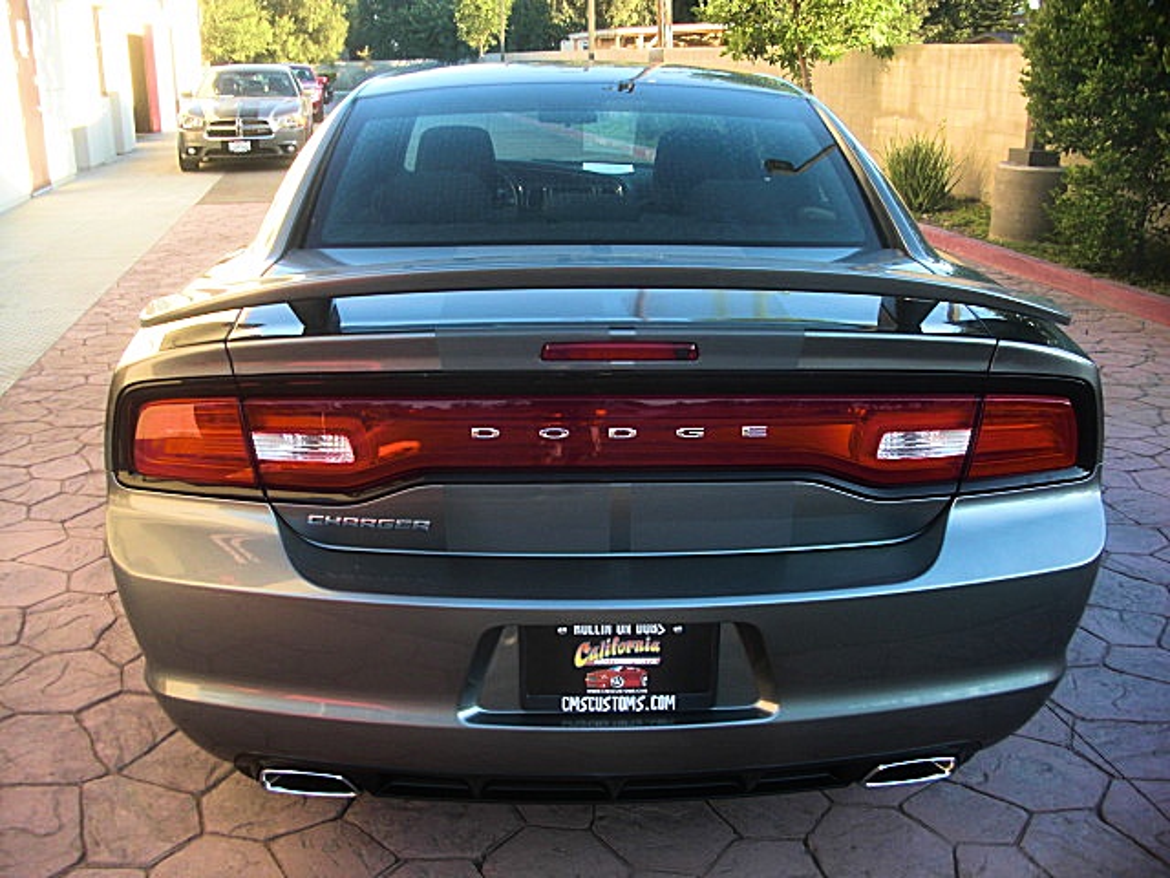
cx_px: 585
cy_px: 439
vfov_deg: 39.7
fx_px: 1217
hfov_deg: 51.4
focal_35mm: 36
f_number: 2.8
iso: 50
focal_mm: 6.3
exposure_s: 1/60
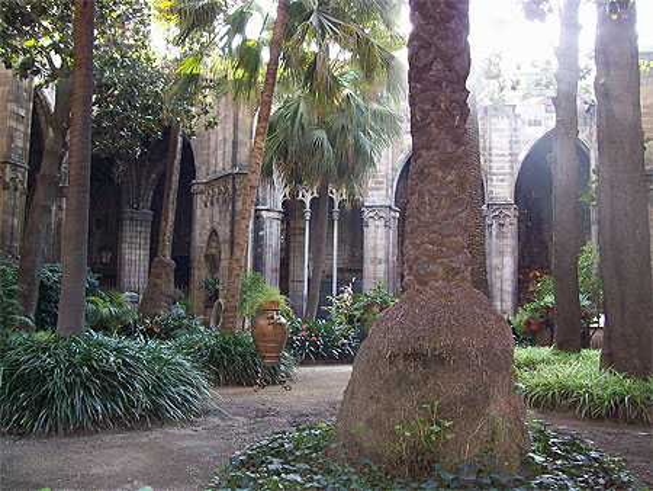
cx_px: 326
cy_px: 246
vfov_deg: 39.7
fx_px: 679
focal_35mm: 36
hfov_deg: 51.3
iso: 200
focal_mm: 6
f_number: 2.7
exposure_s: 1/64
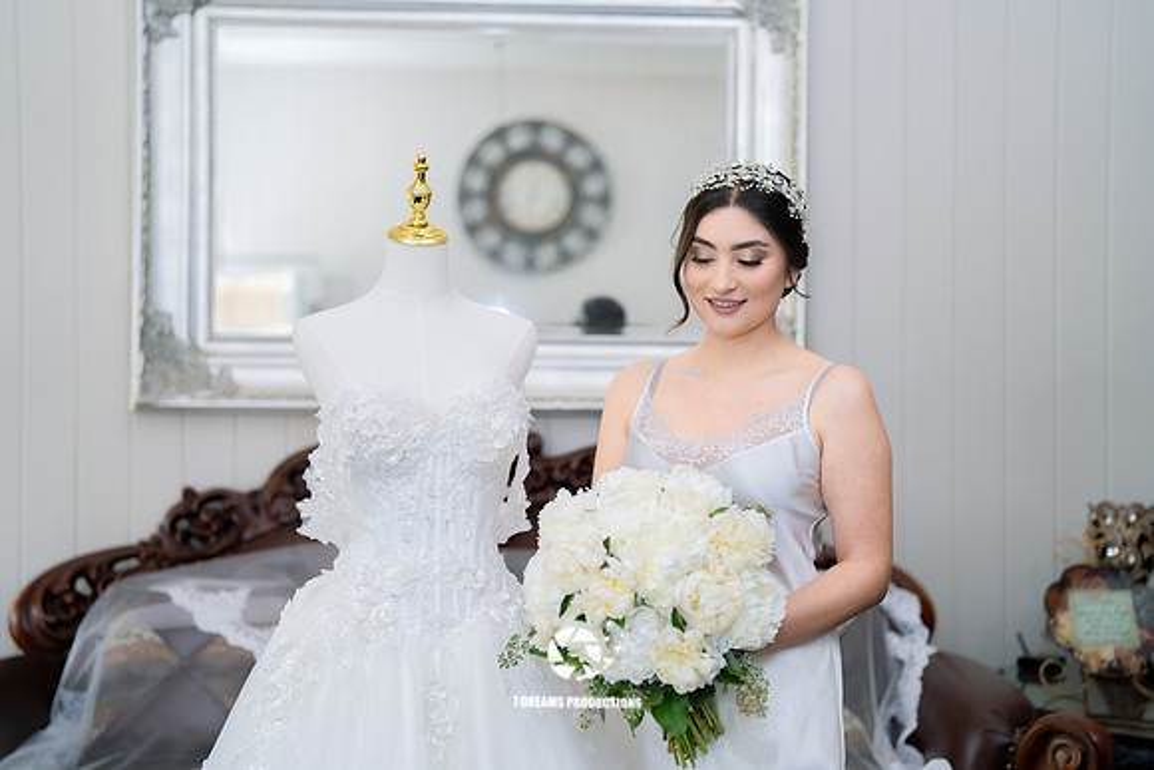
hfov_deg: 39.6
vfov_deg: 27.0
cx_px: 577
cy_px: 385
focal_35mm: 50
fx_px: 1603
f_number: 2
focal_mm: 50
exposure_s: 1/200
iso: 640
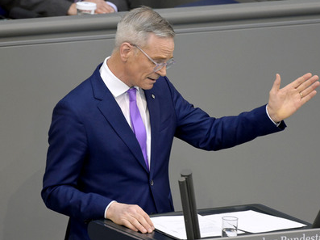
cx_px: 156
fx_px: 4138
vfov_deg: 3.3
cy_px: 120
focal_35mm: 448
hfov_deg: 4.4
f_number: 5.6
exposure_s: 1/500
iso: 10000
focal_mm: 410
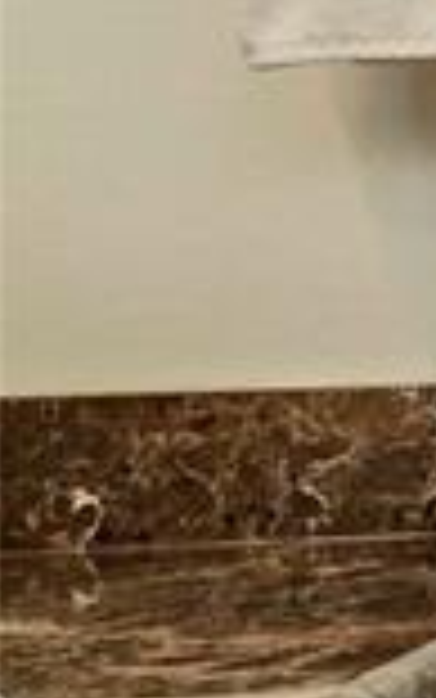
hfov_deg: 6.0
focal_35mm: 124
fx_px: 2362
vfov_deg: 16.7
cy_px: 158
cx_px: 2295
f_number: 8
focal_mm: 18.5
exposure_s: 1/6
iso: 400
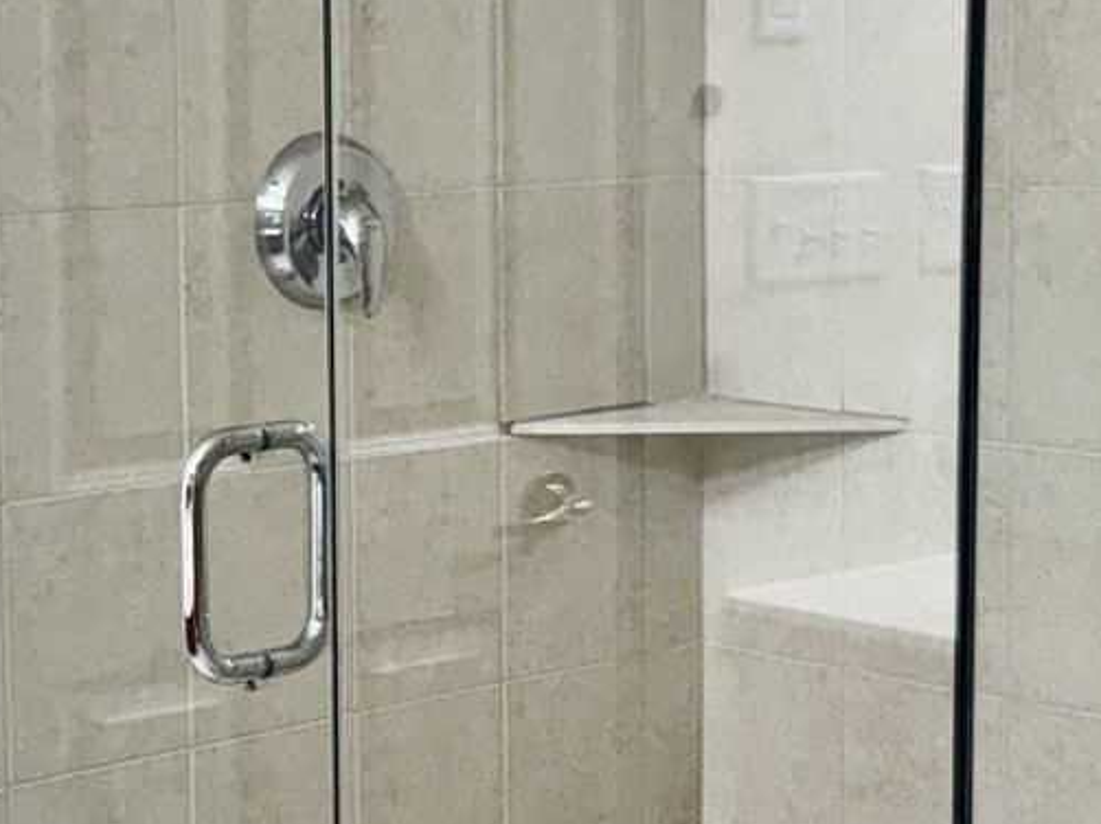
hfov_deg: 20.0
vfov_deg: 15.1
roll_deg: +0.6
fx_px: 3116
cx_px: 493
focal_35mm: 98
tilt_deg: -7.6
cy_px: 403
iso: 125
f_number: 1.78
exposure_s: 1/120
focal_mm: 6.76
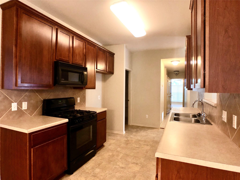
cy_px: 90
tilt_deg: -0.3
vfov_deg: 49.7
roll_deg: +0.2
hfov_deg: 63.4
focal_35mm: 28
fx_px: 194
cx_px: 120
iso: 40
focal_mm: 4
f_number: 1.8
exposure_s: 1/20
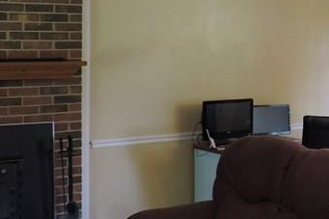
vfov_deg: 18.0
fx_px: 685
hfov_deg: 24.9
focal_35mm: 75
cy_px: 41
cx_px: 371
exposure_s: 1/25
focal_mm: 4.3
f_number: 3
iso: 400
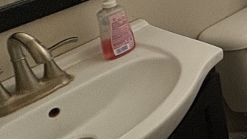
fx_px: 432
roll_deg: -0.3
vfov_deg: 17.0
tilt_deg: -17.3
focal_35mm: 66
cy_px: -51
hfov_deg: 22.1
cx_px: 427
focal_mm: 2.22
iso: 200
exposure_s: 1/60
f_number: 2.2
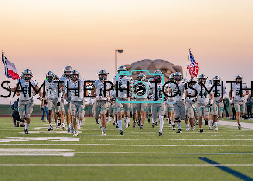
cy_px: 100
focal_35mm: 175
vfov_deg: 8.2
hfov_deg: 11.5
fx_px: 1260
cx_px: 140
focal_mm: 151
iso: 1250
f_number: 2.8
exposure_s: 1/1000
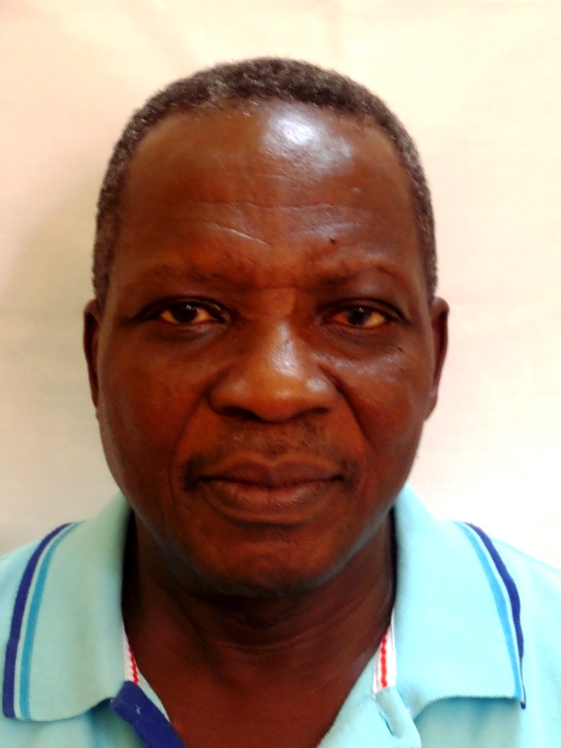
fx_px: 2010
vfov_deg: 21.1
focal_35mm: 93
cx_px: 280
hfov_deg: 15.9
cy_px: 374
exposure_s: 1/8
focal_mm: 16.5
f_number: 3.9
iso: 400
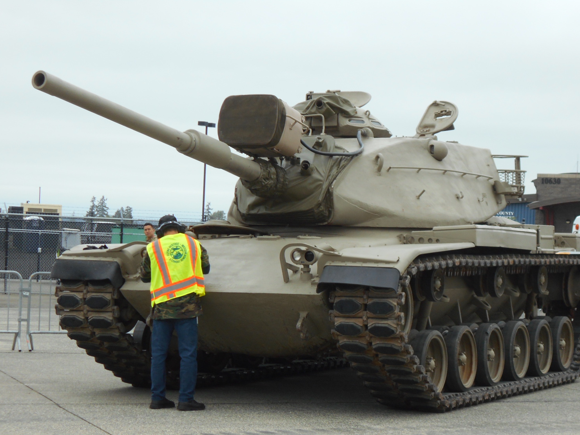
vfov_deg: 15.9
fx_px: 1558
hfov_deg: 21.1
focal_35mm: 93
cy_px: 230
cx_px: 299
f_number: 6.3
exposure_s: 1/60
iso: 80
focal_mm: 15.4
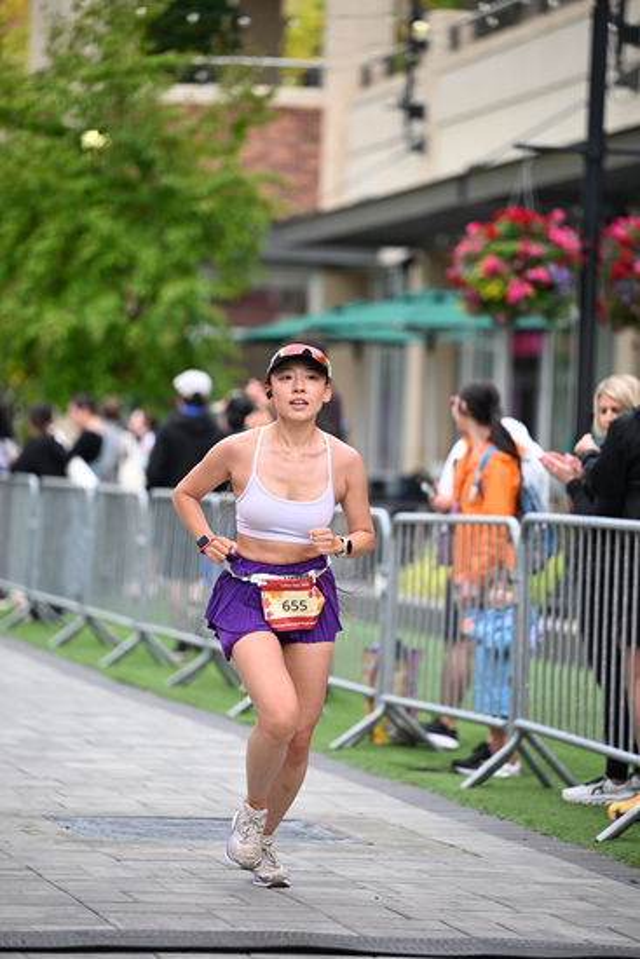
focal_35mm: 160
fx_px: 4264
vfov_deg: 12.8
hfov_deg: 8.6
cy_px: 480
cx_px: 320
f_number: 2.8
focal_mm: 160
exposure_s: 1/2000
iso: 800
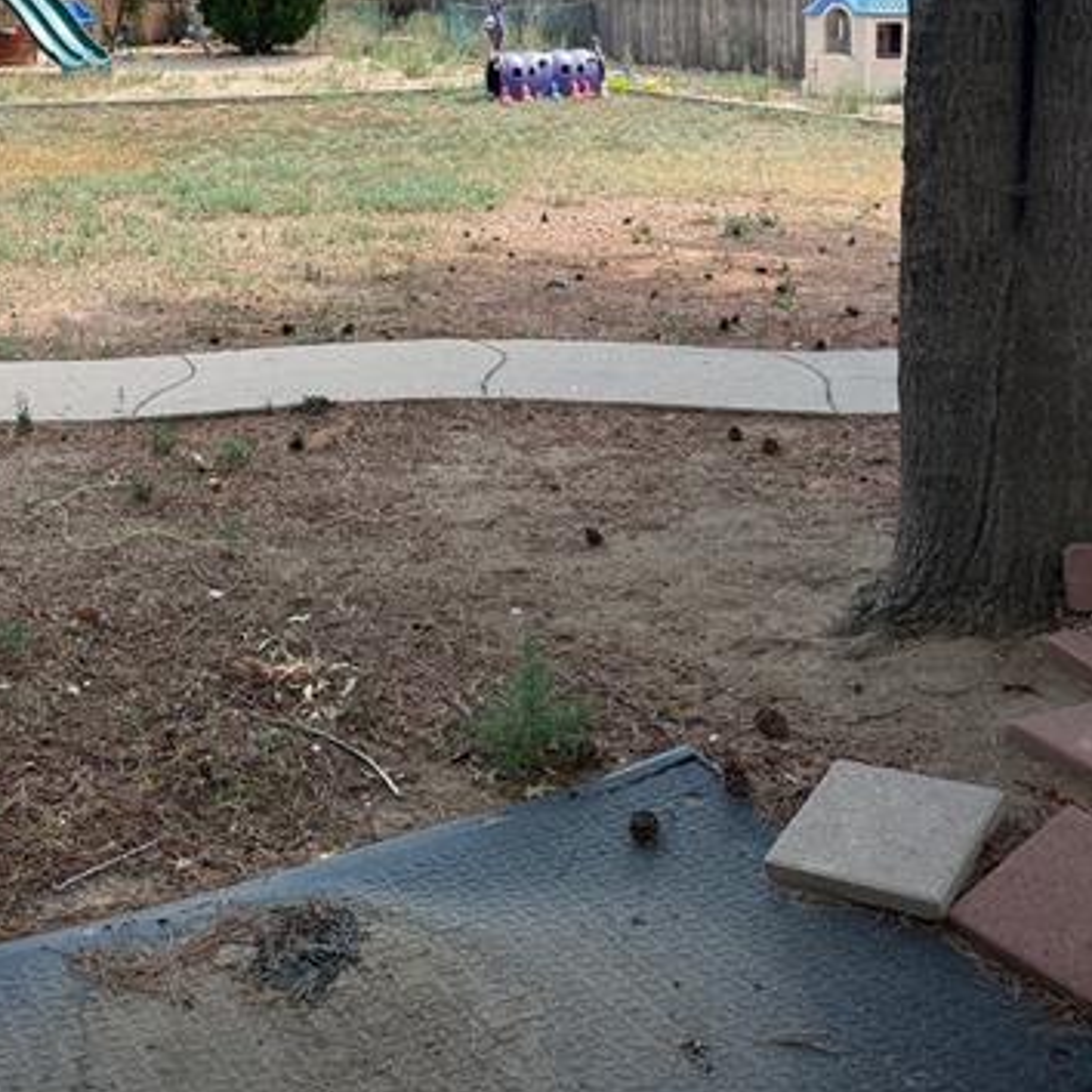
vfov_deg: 35.2
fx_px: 1642
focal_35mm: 46
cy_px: 163
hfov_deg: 36.6
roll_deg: +0.0
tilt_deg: -5.8
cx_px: 407
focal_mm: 6.76
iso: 100
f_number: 1.78
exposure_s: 1/2169
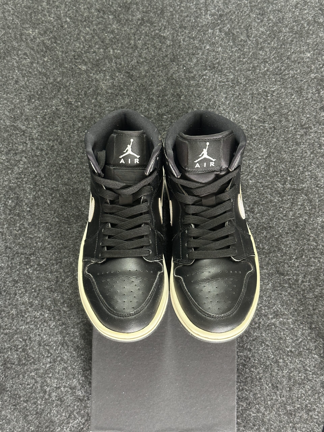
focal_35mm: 48
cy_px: 216
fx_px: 599
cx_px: 162
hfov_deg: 30.3
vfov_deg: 39.7
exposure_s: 1/25
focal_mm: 6.86
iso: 400
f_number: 1.78
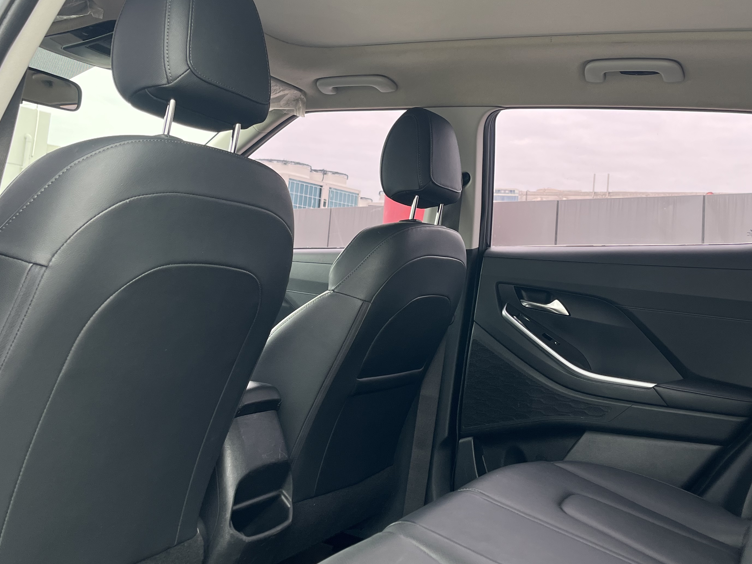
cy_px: 191
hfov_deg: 48.8
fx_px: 825
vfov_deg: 37.3
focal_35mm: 38
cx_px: 441
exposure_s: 1/147
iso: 64
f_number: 1.6
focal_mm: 5.1
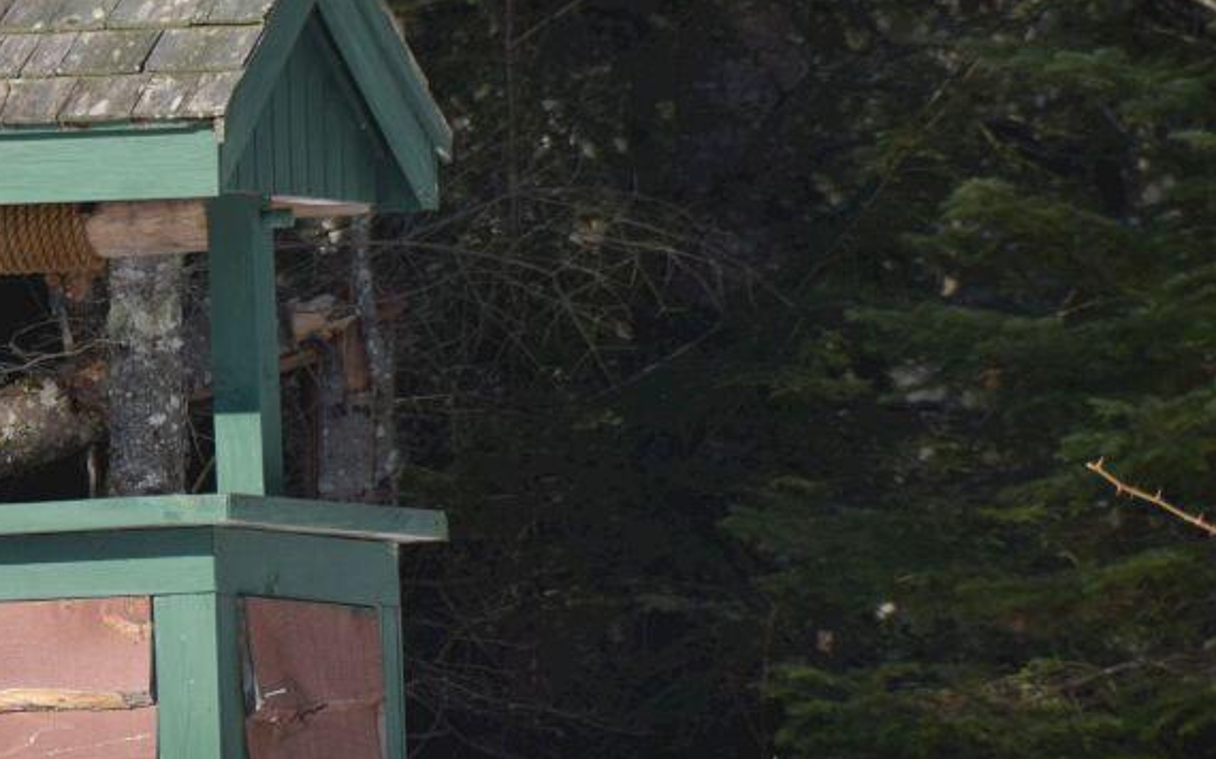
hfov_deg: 2.6
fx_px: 26672
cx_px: -117
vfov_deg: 1.6
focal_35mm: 805
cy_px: 465
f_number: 7.1
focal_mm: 200
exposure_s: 1/800
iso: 200
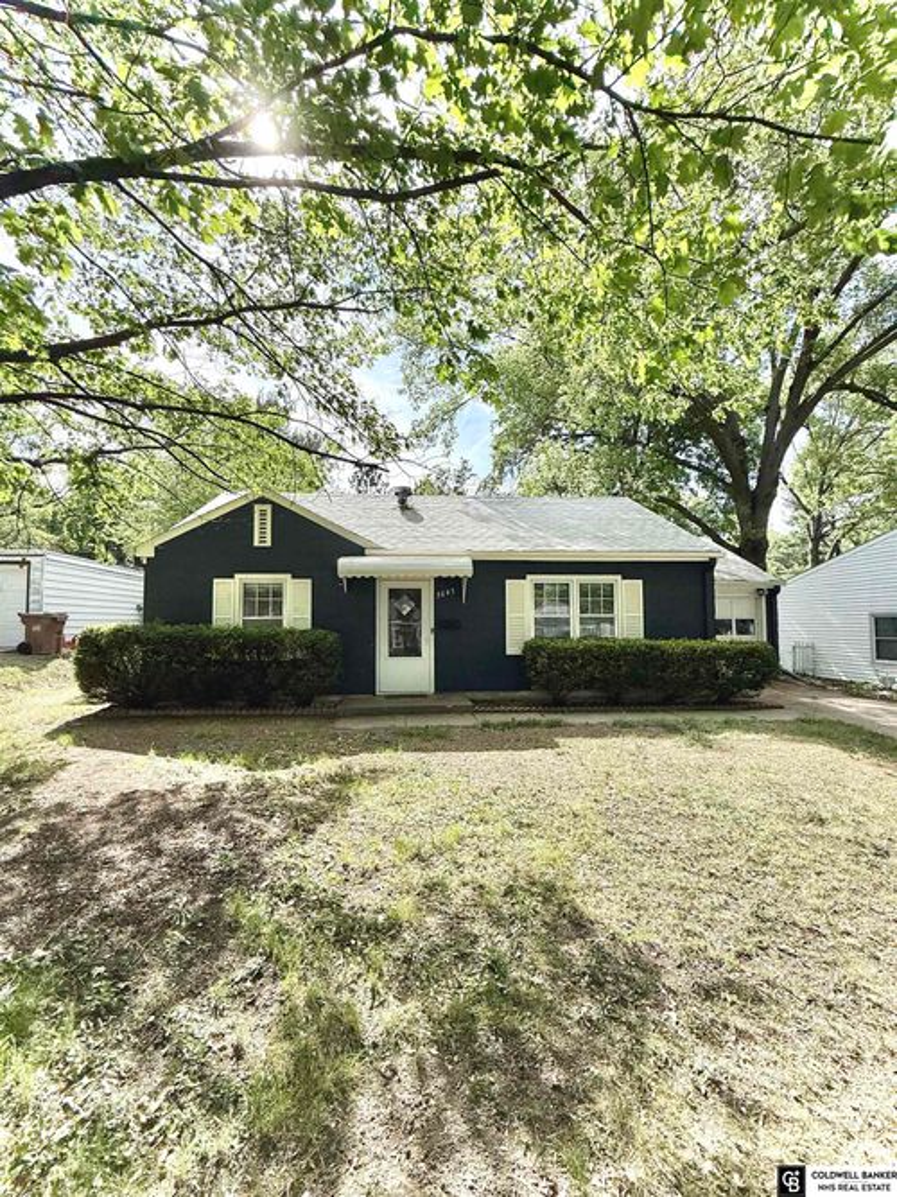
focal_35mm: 14
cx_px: 448
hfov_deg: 85.7
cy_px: 598
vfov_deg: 102.1
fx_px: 484
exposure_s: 1/1167
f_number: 2.2
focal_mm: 2.22
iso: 64
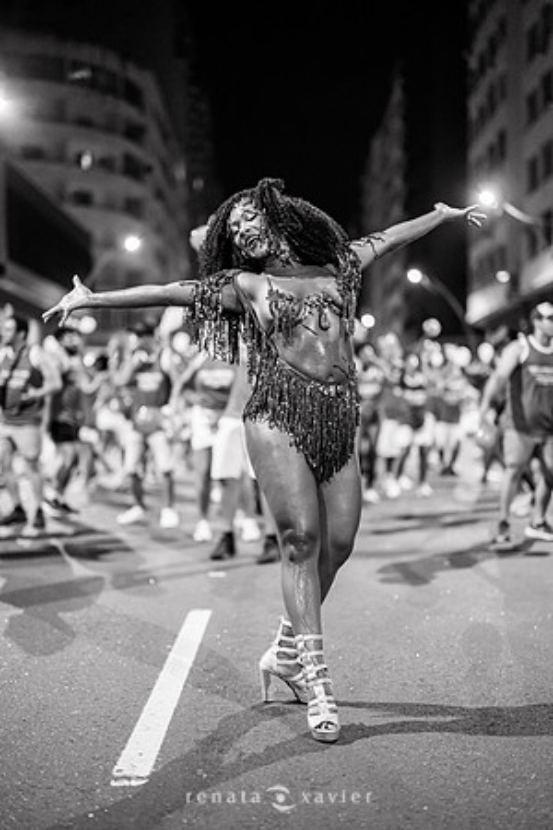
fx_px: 1152
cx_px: 276
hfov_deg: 27.0
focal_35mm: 50
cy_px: 415
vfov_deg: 39.6
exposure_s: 1/320
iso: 2500
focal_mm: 50
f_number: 1.2
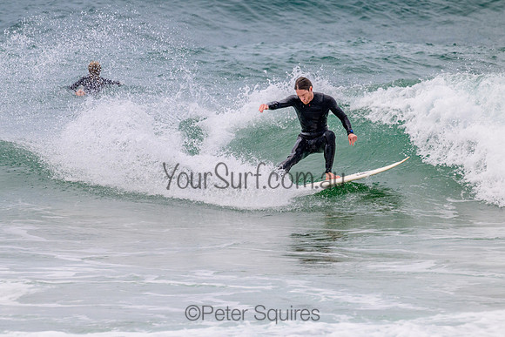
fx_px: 10304
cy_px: 189
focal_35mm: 734
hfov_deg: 2.8
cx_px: 191
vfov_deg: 1.9
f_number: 11
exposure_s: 1/2000
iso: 900
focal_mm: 590
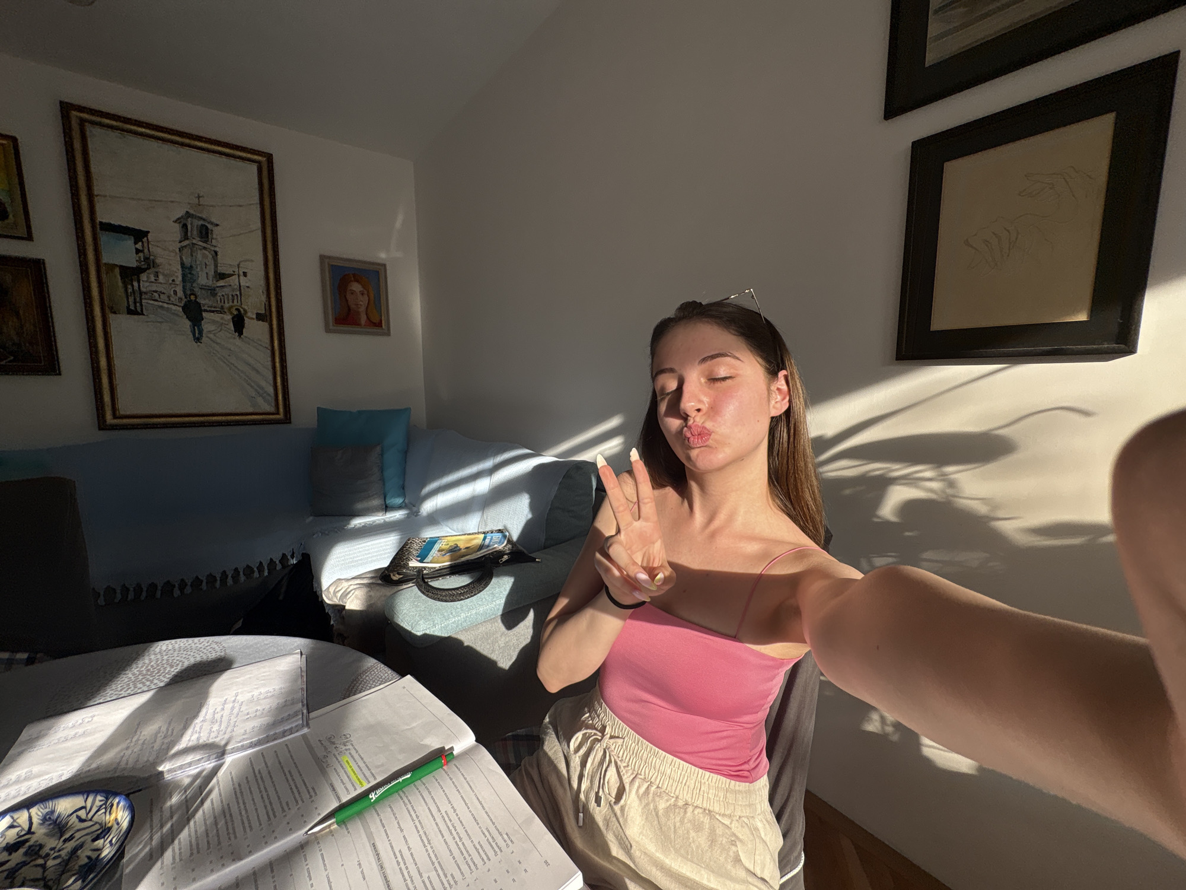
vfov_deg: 85.7
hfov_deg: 102.1
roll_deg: -0.3
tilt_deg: -7.5
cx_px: 593
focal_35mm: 14
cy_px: 445
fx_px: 480
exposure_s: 1/341
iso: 40
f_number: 2.2
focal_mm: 2.22
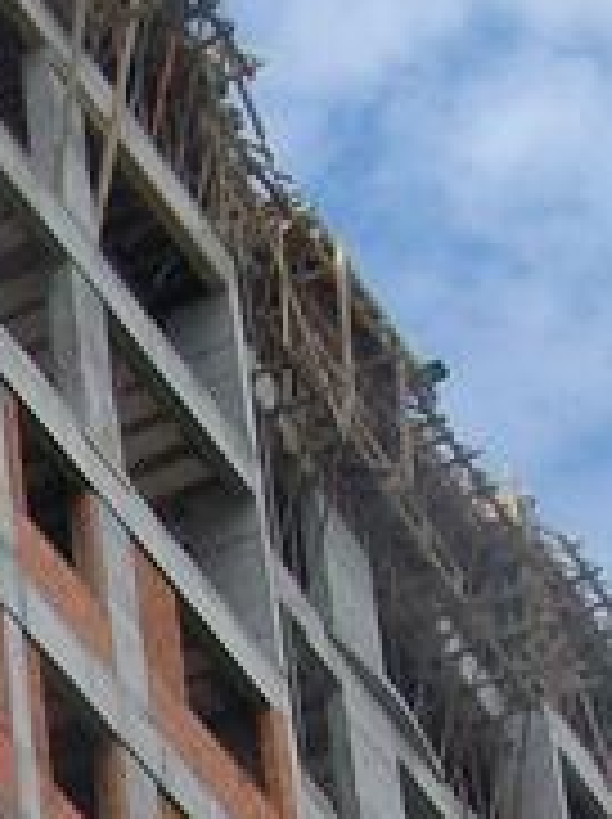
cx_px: -432
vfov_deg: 10.2
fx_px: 4159
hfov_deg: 8.2
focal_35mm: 176
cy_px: 1737
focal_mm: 5.7
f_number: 5.5
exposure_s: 1/244
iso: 80
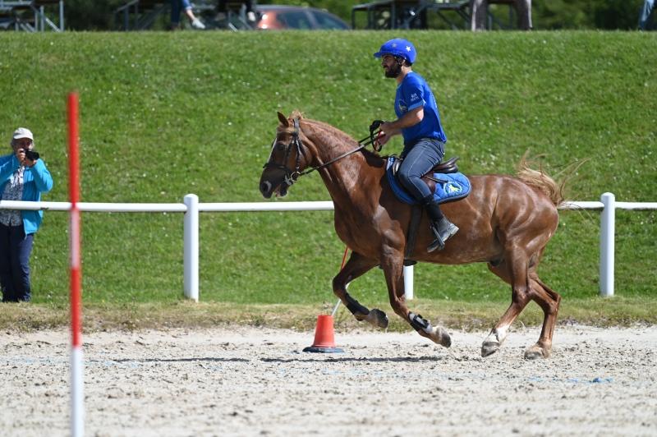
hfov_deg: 5.2
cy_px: 218
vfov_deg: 3.4
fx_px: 7294
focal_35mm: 400
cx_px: 328
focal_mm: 400
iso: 280
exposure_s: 1/1250
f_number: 5.6
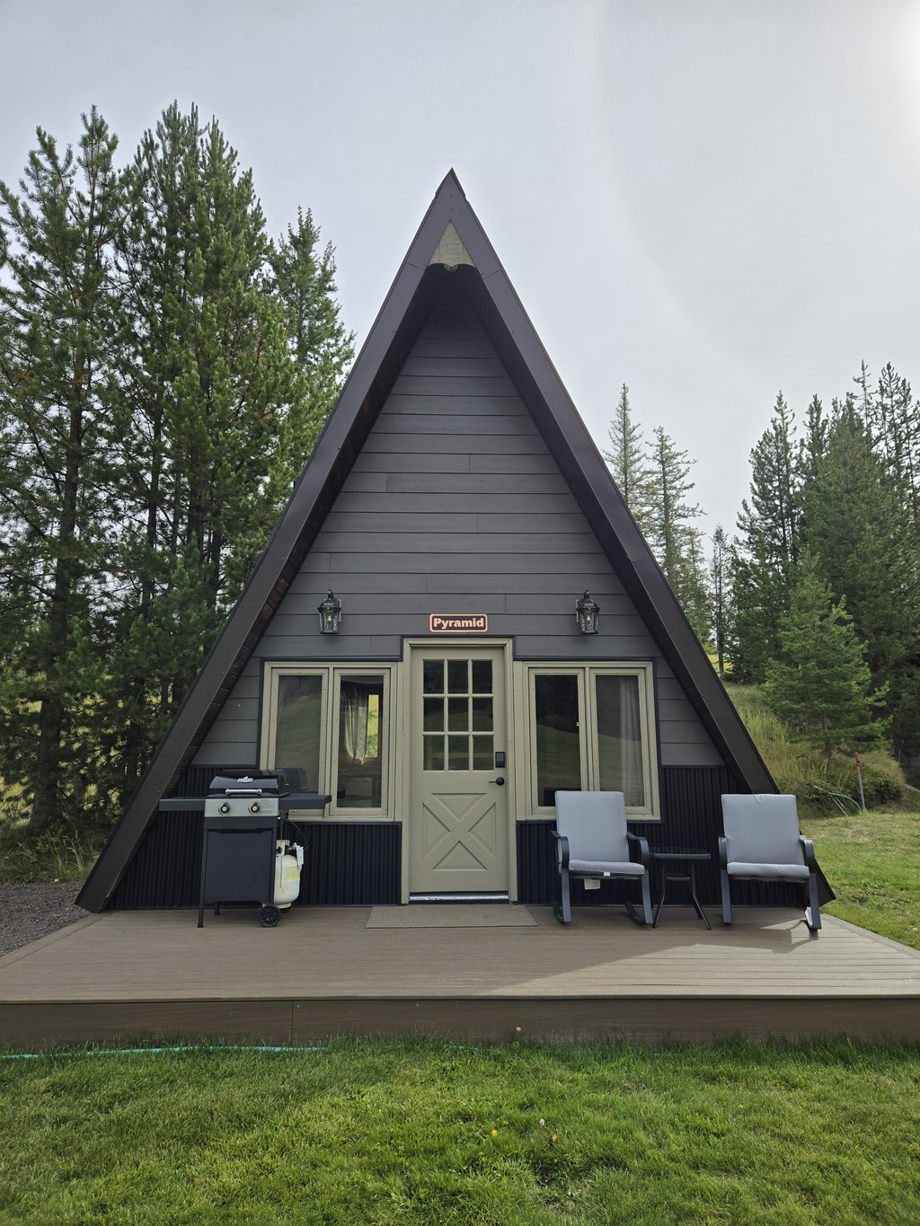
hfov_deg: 58.9
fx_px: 815
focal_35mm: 23
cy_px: 613
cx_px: 460
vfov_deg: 73.9
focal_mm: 5.4
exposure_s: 1/2671
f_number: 1.8
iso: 25
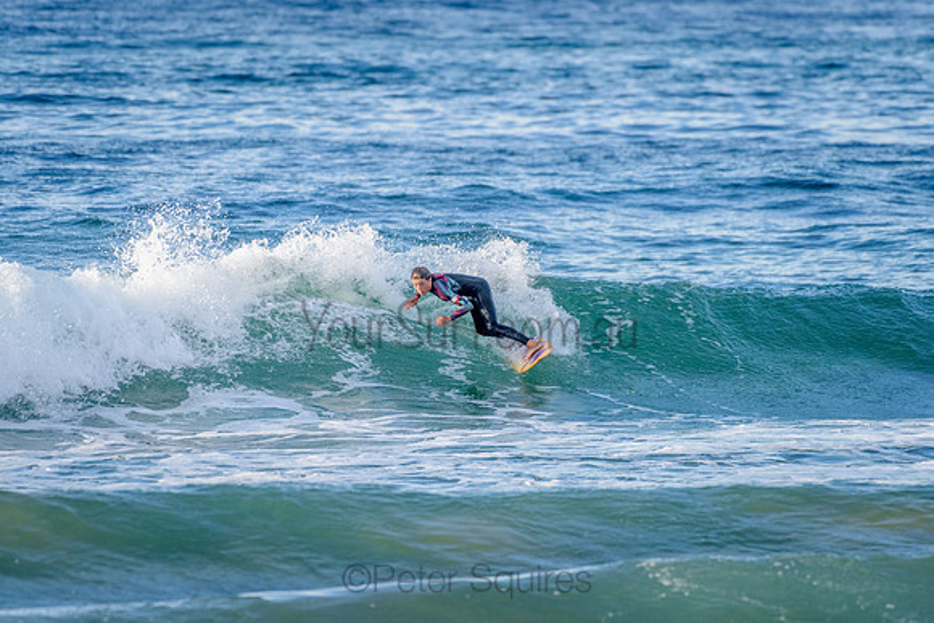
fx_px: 15906
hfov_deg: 3.4
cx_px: 478
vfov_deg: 2.2
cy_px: 319
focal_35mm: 613
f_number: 5.6
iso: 450
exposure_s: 1/1250
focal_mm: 500
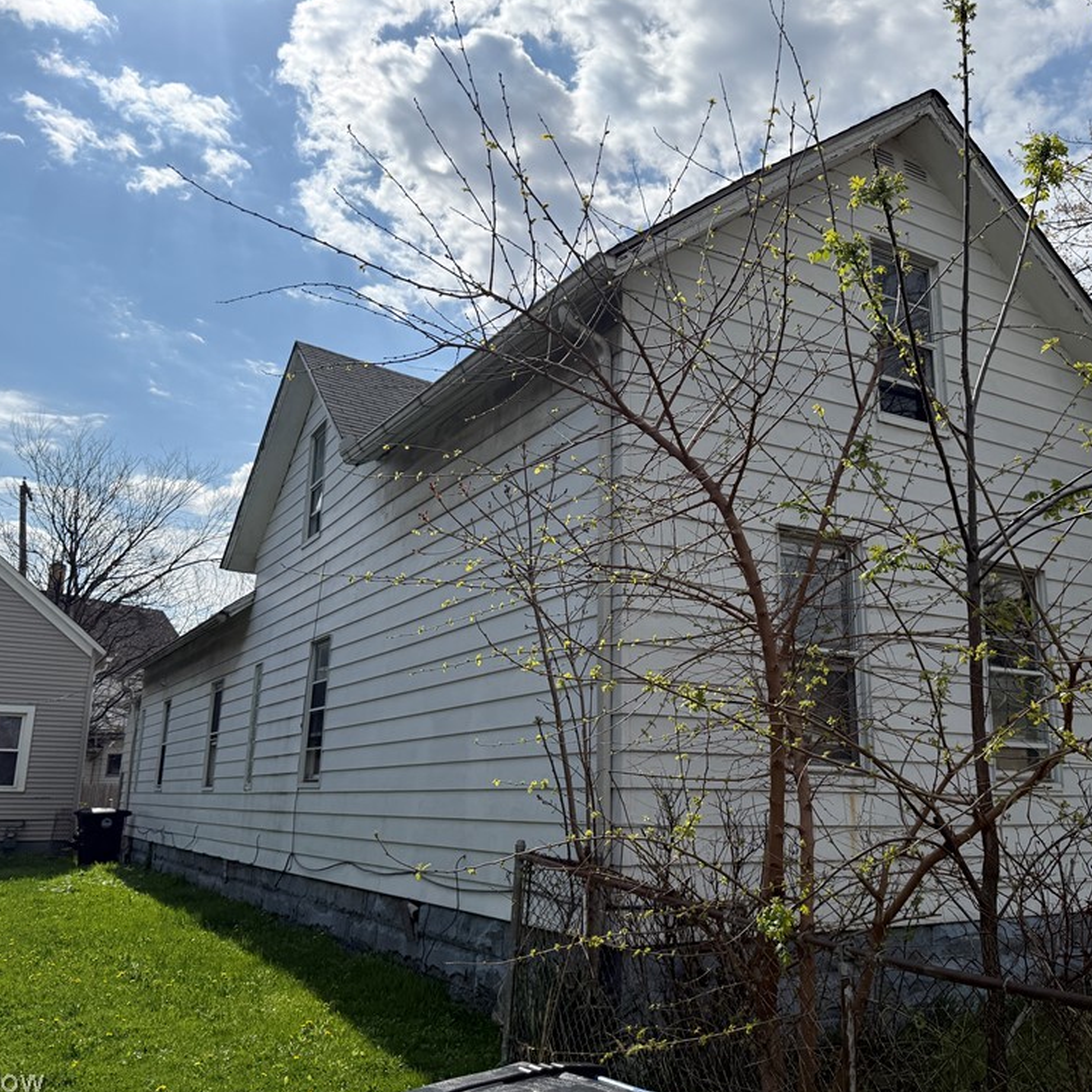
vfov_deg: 55.6
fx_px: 1035
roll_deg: -0.9
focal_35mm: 29
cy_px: 545
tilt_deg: +14.2
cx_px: 640
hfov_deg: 55.3
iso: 100
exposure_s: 1/14286
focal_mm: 6.76
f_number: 1.78
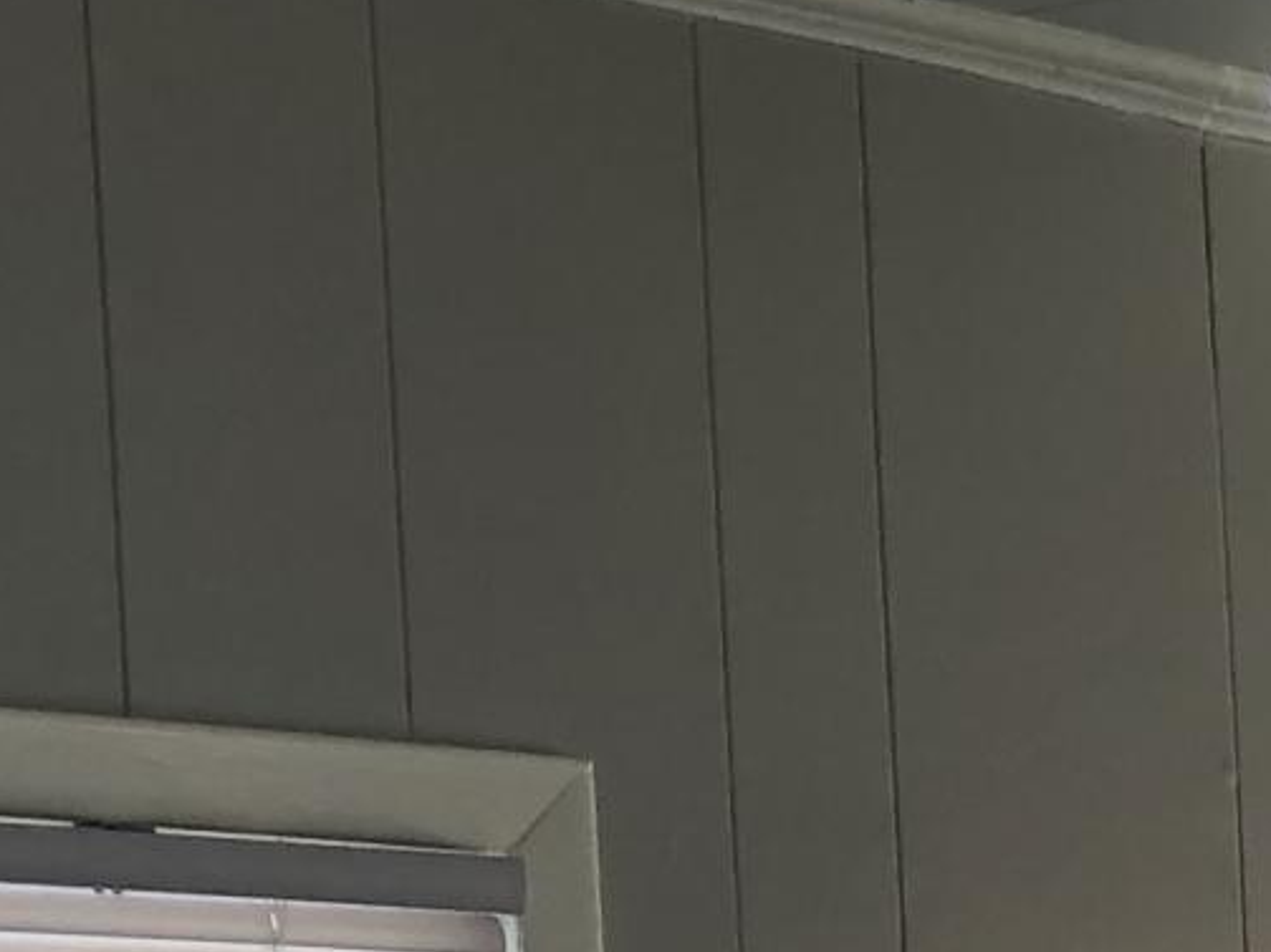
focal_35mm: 167
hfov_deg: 11.2
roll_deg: +1.8
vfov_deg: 8.2
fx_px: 6130
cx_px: 2123
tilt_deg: -6.7
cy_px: 2240
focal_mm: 3.99
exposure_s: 1/120
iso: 64
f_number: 1.8
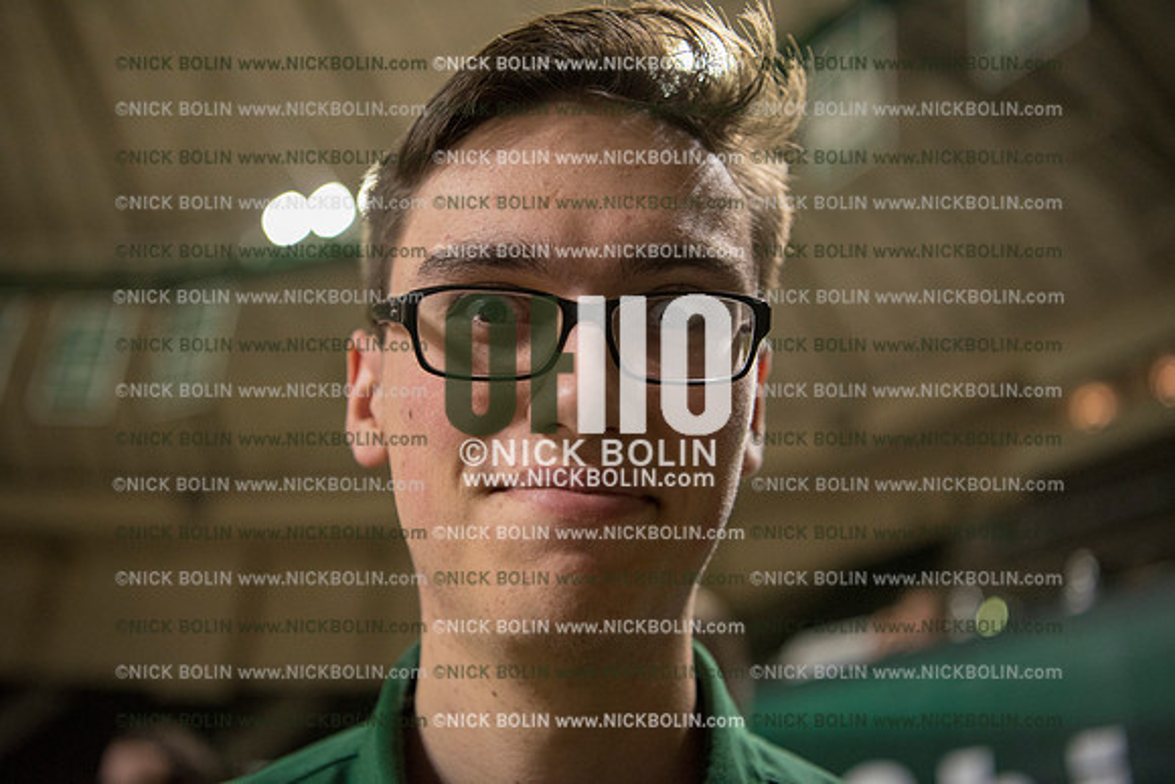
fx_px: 1436
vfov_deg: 30.5
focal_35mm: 44
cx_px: 588
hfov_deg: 44.5
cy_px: 392
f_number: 2.8
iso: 2500
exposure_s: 1/400
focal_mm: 44
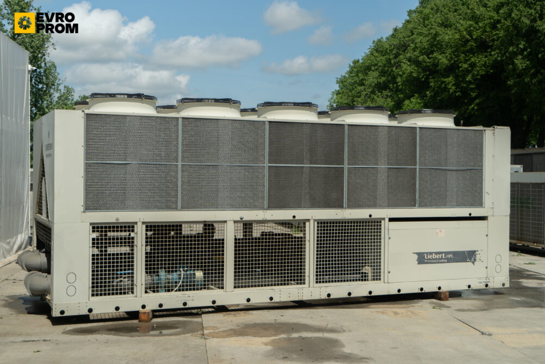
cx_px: 274
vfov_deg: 29.2
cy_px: 180
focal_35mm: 46
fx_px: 696
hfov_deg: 42.7
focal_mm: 45
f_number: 5
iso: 100
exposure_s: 1/50
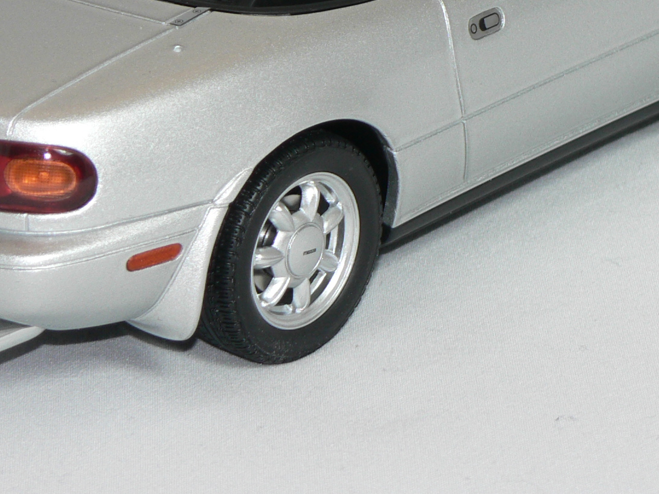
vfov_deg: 6.1
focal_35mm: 244
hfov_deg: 8.1
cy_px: -19
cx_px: 333
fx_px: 4645
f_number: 3.2
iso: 80
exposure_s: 1/60
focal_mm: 17.3
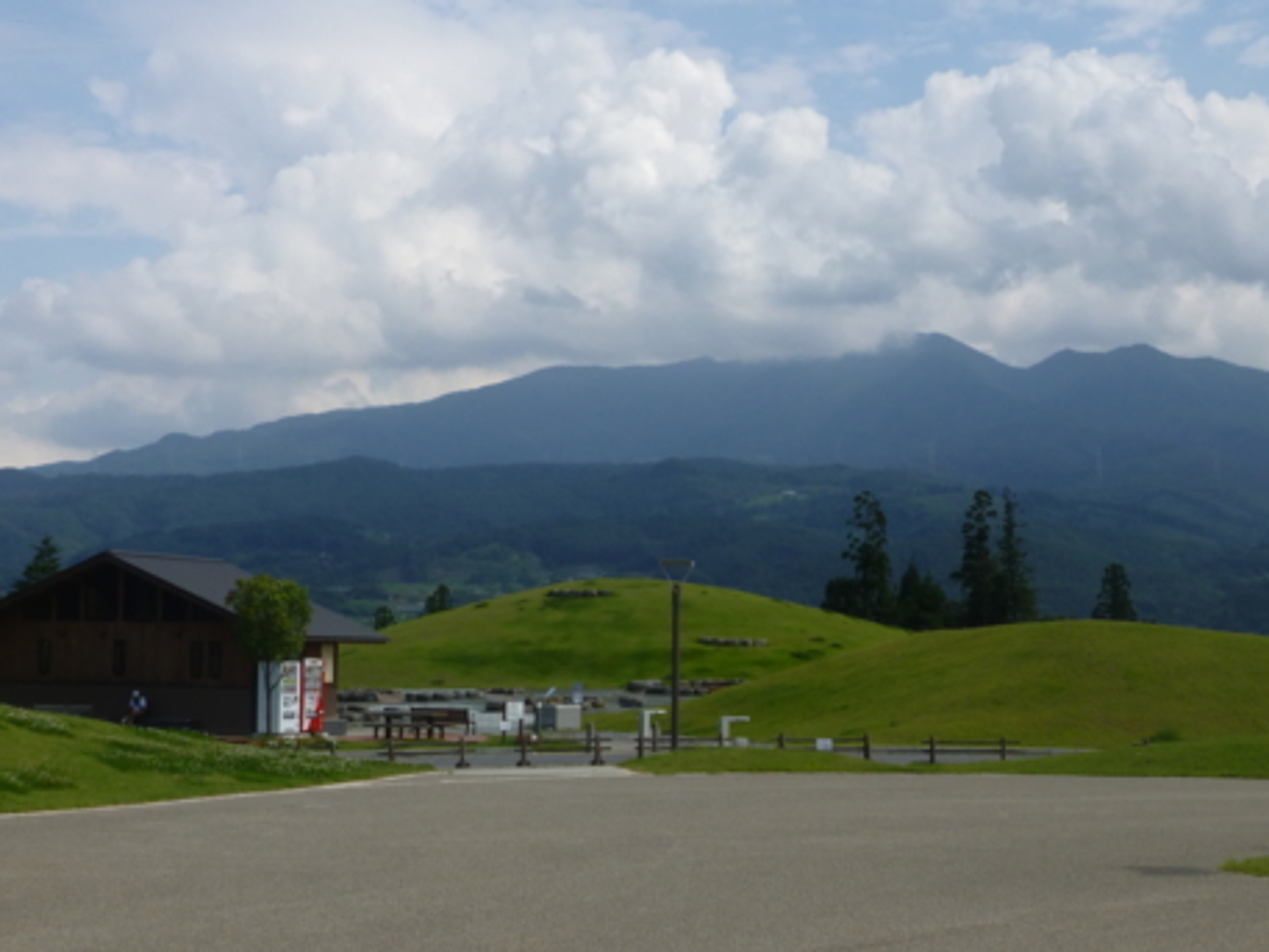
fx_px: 2457
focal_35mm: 67
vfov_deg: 21.9
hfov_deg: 29.0
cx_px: 683
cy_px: 530
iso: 100
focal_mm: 9
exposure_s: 1/1300
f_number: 4.4
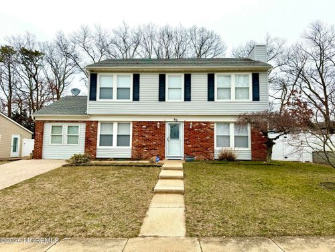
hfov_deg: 71.6
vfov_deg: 56.8
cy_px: 126
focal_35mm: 24
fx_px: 232
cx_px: 168
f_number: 1.78
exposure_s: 1/2232
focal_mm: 6.76
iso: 80
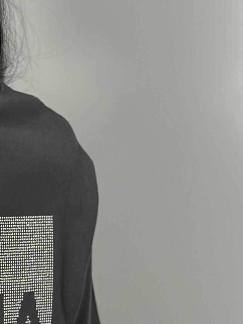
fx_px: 1544
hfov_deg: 8.8
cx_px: -98
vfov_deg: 11.8
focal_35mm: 165
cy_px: 357
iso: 160
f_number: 1.78
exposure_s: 1/100
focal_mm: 6.86
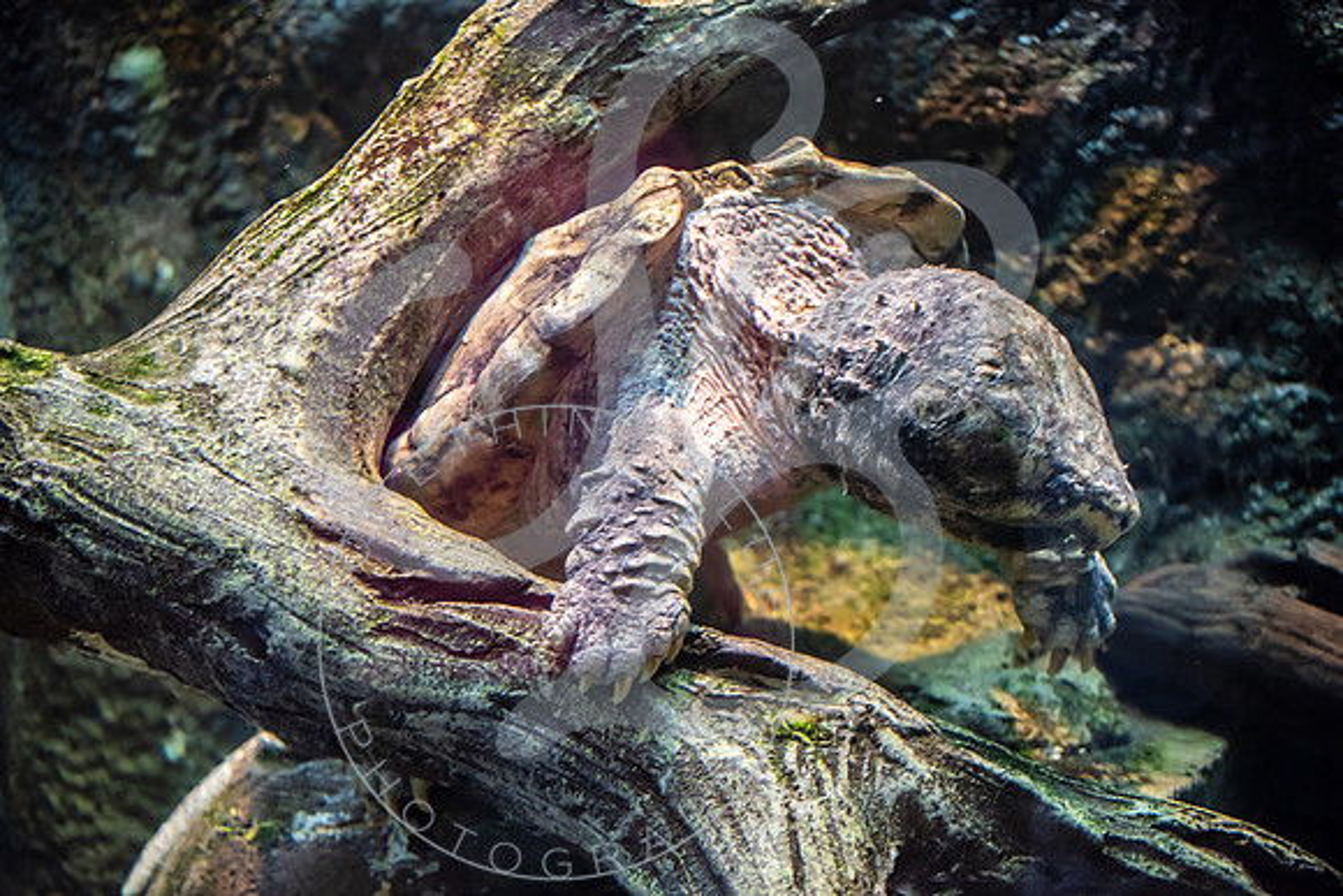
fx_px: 3545
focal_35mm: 95
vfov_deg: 14.4
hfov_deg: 21.5
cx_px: 672
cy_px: 448
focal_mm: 95
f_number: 2.8
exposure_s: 1/200
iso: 1000
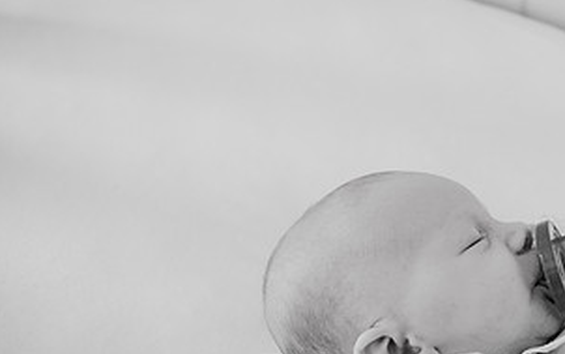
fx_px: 724
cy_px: 244
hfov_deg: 40.4
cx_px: 473
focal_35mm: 47
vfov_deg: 27.2
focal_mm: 24
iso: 800
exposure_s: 1/160
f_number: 2.2
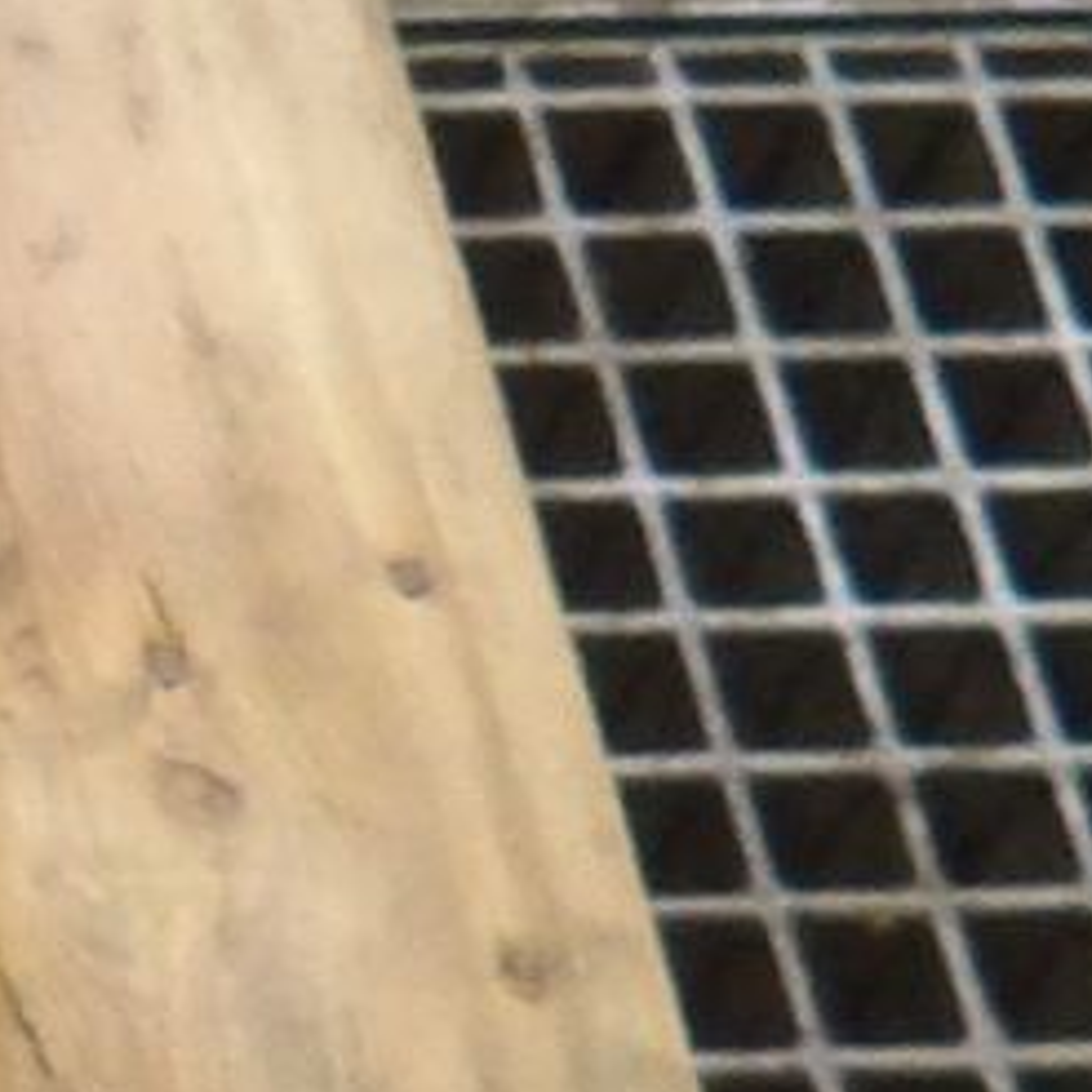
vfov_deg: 8.7
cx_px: -1789
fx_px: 7102
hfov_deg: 7.9
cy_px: 1332
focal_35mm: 199
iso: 466
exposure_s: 1/60
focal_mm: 4.9
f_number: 3
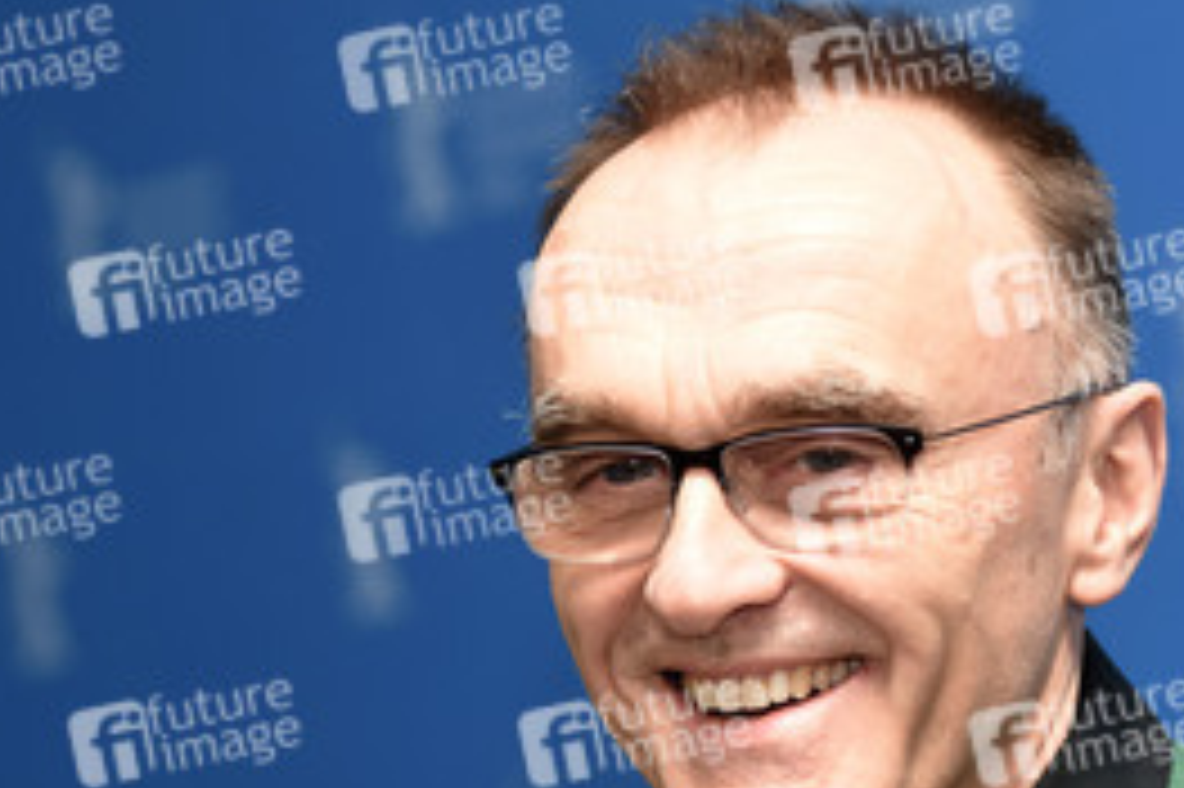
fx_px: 5916
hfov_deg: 11.4
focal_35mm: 180
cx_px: 515
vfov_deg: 7.6
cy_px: 621
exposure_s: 1/320
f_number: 3.2
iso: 640
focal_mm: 70
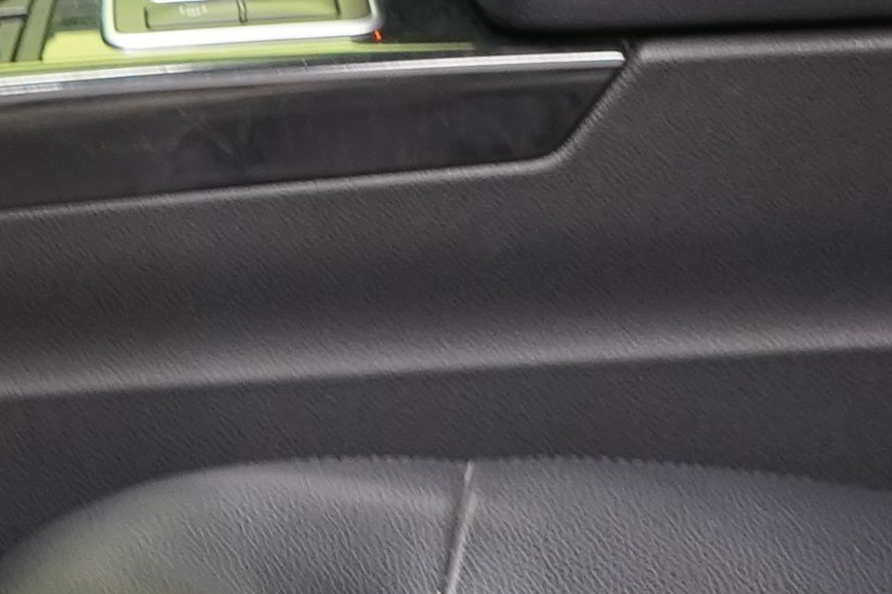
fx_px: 4806
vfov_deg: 7.0
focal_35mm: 194
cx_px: 203
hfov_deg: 10.6
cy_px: -204
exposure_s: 1/13
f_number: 5
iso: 1000
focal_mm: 28
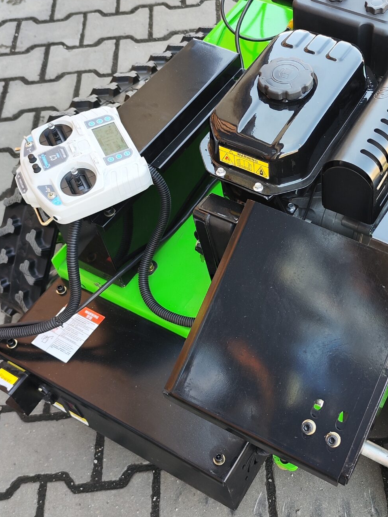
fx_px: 673
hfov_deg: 31.7
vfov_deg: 42.0
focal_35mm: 45
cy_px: 235
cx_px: 287
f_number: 1.69
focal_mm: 7.01
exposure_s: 1/100
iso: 96
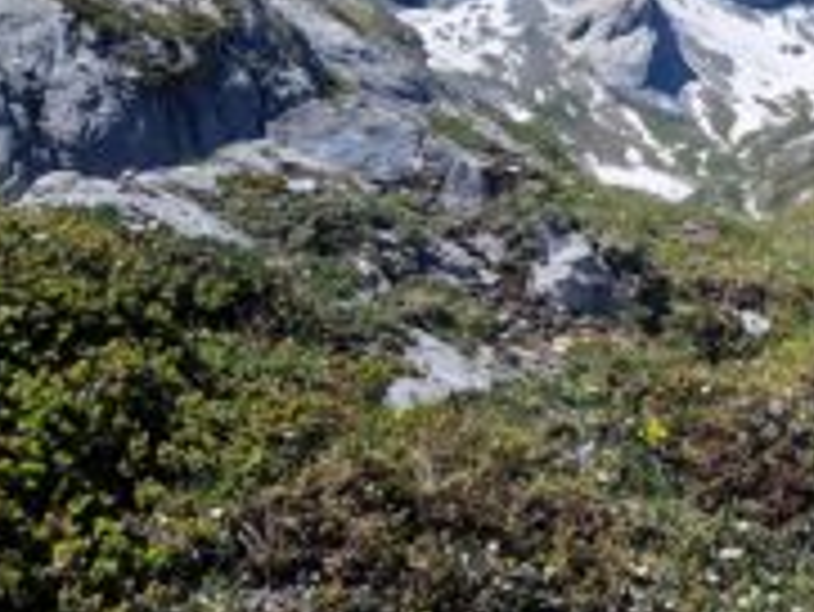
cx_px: 1007
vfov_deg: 23.8
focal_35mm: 61
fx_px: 1435
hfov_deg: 27.4
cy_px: 140
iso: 50
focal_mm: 5.4
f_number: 1.8
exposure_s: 1/2144
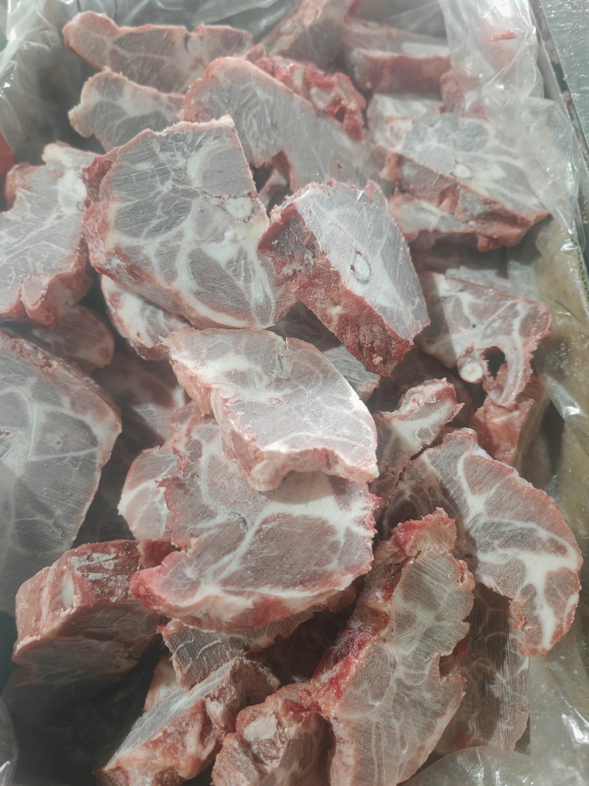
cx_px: 294
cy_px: 393
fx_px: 613
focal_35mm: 27
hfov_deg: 51.3
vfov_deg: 65.3
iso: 1000
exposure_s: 1/100
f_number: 1.6
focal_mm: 7.62
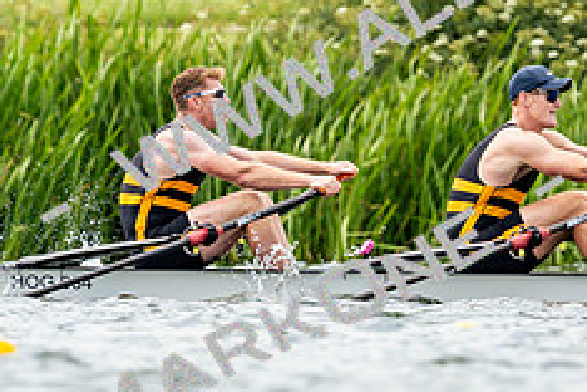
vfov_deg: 0.9
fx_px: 24228
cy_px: 200
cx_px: 421
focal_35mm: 1486
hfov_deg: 1.4
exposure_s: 1/2000
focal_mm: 600
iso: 500
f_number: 6.3
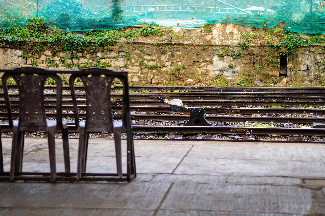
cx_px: 162
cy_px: 108
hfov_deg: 17.1
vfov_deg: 11.4
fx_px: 1083
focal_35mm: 120
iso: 100
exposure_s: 1/125
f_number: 4.5
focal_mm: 80
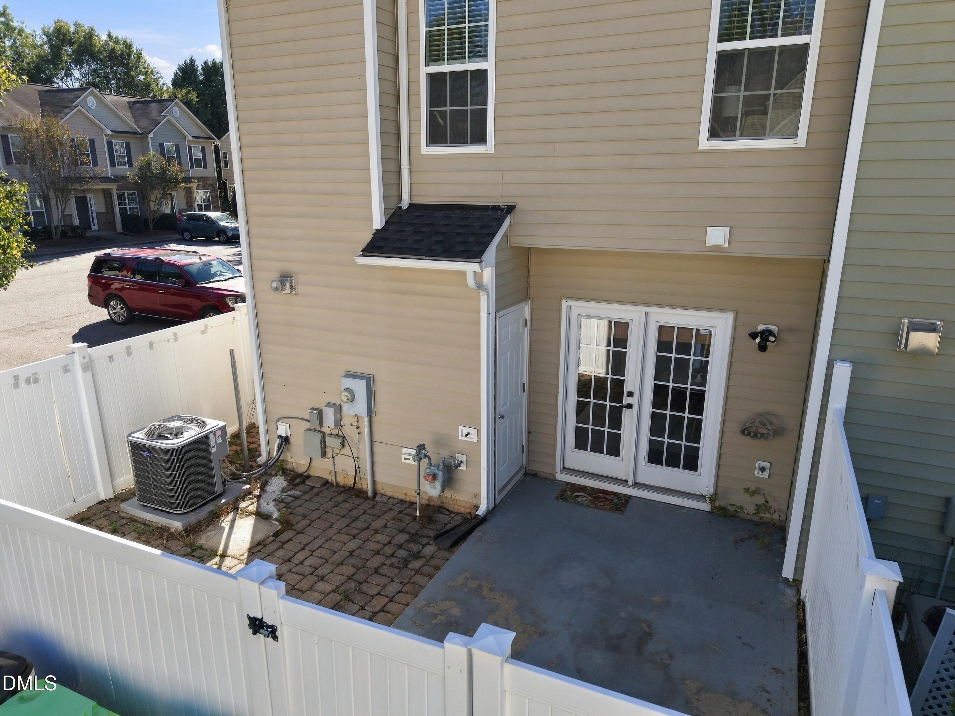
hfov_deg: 71.6
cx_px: 478
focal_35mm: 24
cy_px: 358
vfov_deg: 56.8
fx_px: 662
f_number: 1.8
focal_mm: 8.7
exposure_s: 1/1250
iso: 100
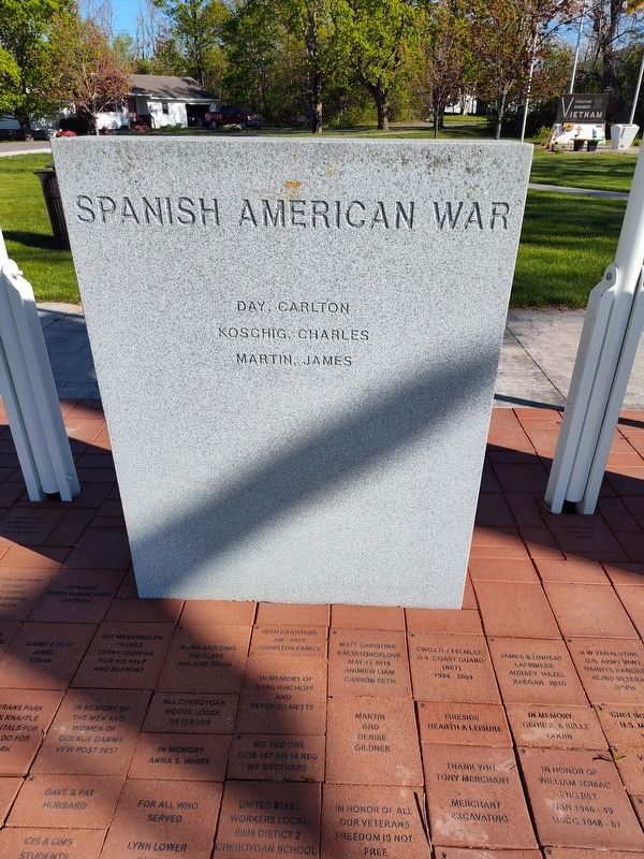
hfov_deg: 58.9
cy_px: 430
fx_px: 571
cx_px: 322
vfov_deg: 73.9
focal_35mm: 23
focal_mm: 5.56
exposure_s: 1/1282
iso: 100
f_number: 1.8
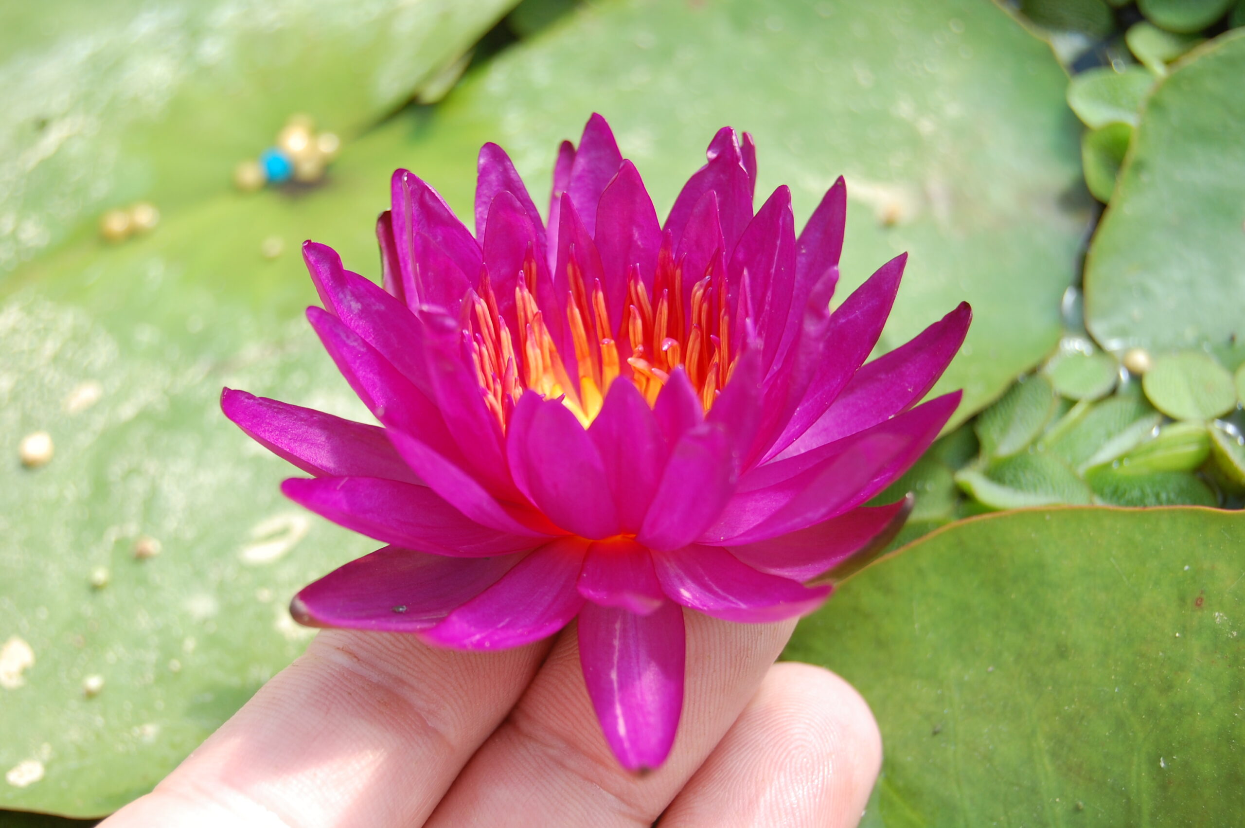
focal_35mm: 82
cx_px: 622
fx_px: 2851
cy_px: 414
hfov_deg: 24.6
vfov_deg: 16.5
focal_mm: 55
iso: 200
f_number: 7.1
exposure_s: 1/160
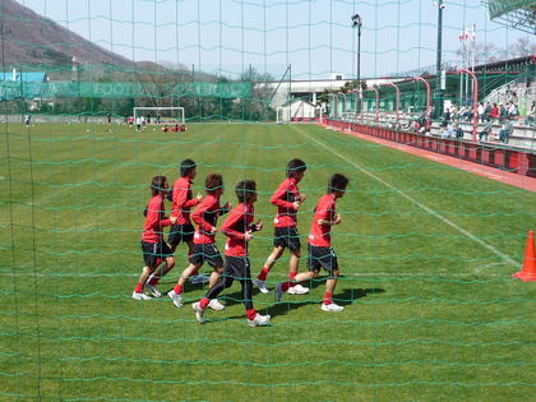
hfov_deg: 40.4
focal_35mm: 47
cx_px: 268
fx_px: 728
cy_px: 201
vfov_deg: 30.9
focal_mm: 4.7
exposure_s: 1/500
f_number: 4
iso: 100
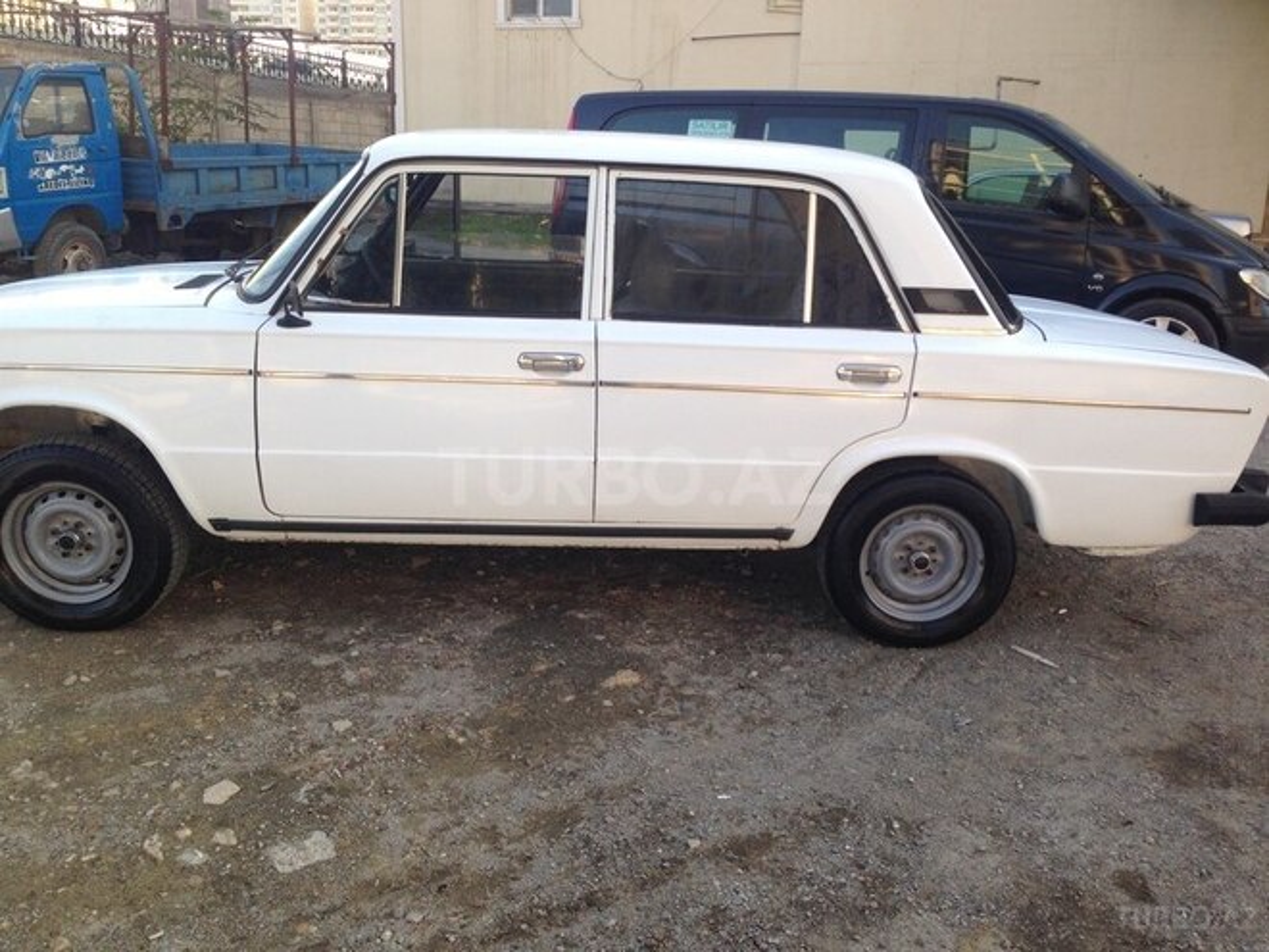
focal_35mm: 33
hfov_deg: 55.4
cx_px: 634
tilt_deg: -14.9
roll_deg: +0.0
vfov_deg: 42.9
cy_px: 476
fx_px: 1210
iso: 50
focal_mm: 4.12
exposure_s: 1/266
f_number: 2.4
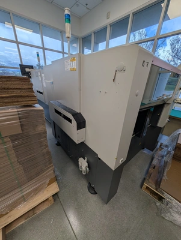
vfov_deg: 110.5
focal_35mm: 12
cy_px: 120
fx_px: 83
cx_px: 90
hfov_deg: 94.6
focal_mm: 2.23
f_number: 1.95
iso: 37
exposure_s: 1/147
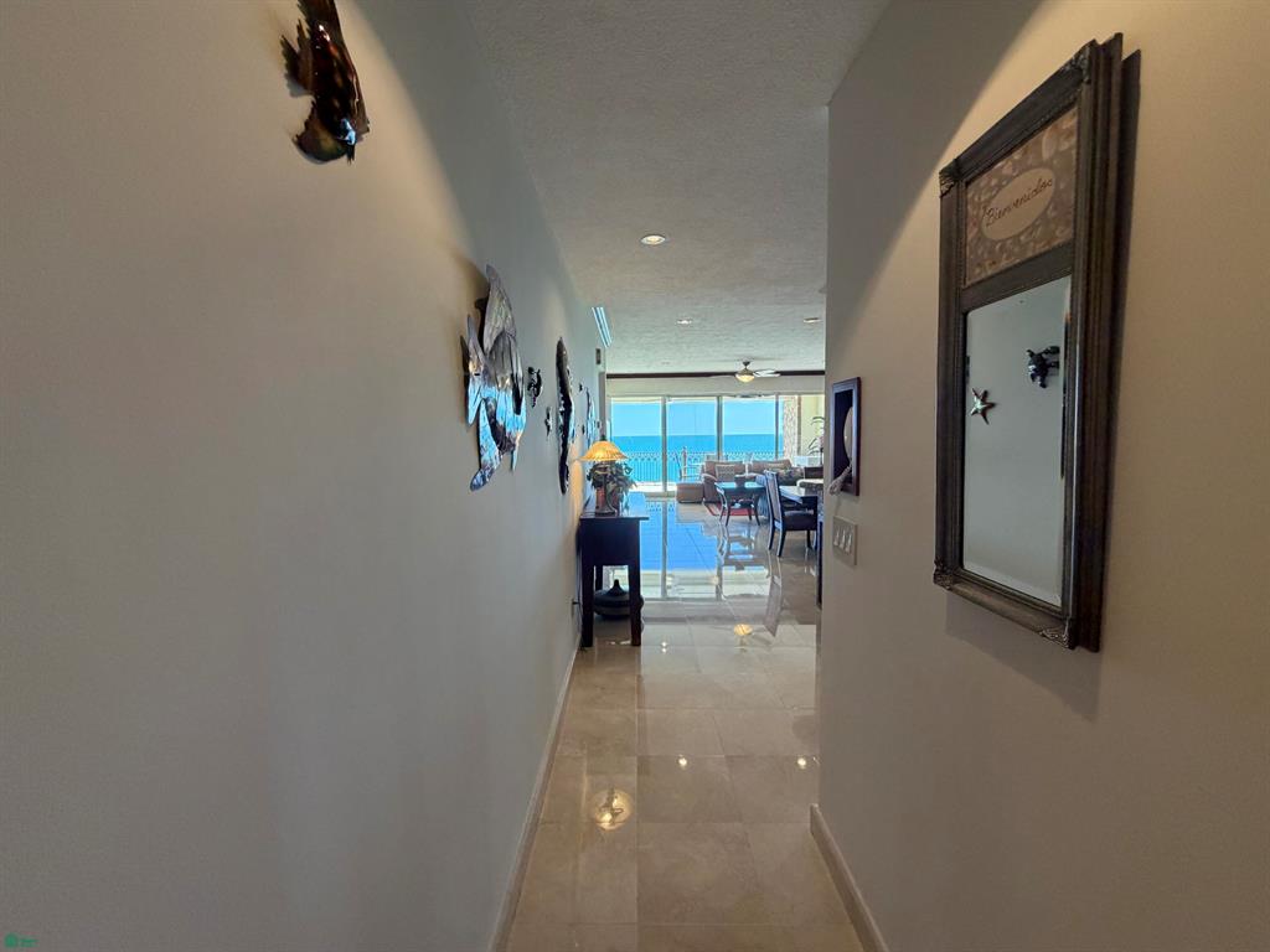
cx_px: 635
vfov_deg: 85.7
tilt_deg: -1.9
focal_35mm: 14
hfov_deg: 102.1
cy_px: 476
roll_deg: +2.6
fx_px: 514
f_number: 2.2
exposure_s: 1/120
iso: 320
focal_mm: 2.22
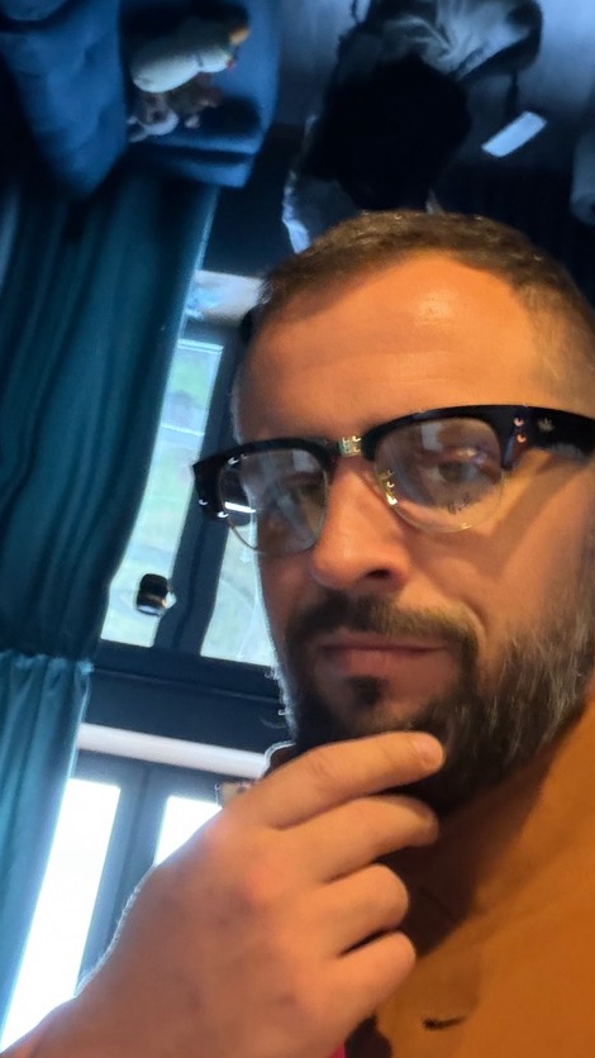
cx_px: 280
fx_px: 1207
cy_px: 414
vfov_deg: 47.0
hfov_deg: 27.7
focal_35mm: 43
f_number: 1.9
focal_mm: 2.71
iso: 500
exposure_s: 1/20
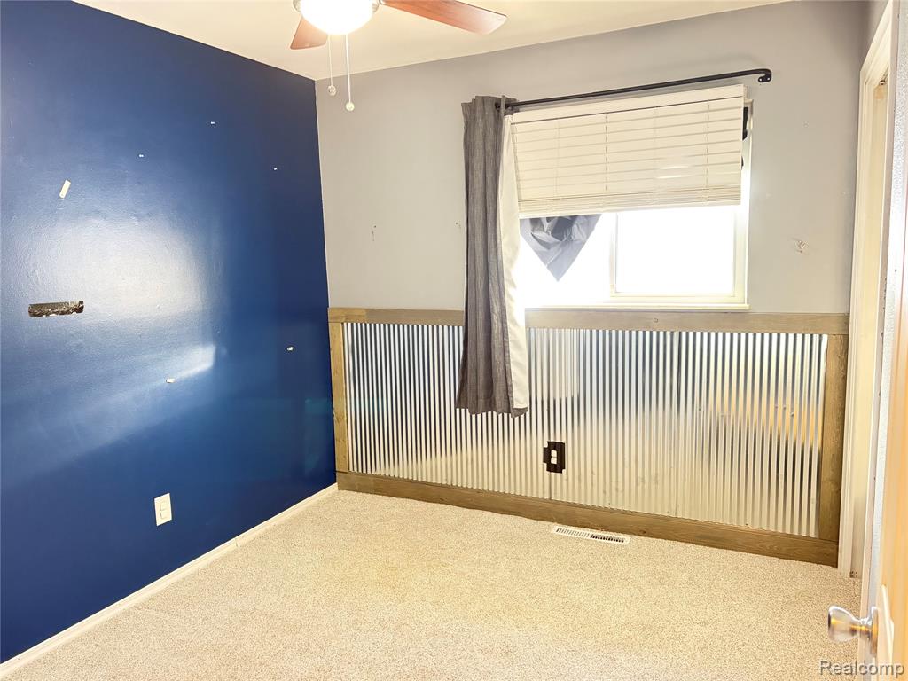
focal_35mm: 26
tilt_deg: -7.1
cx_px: 454
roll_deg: +1.3
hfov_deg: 67.3
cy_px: 340
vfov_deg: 53.1
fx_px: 682
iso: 640
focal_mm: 5.96
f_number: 1.6
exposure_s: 1/30
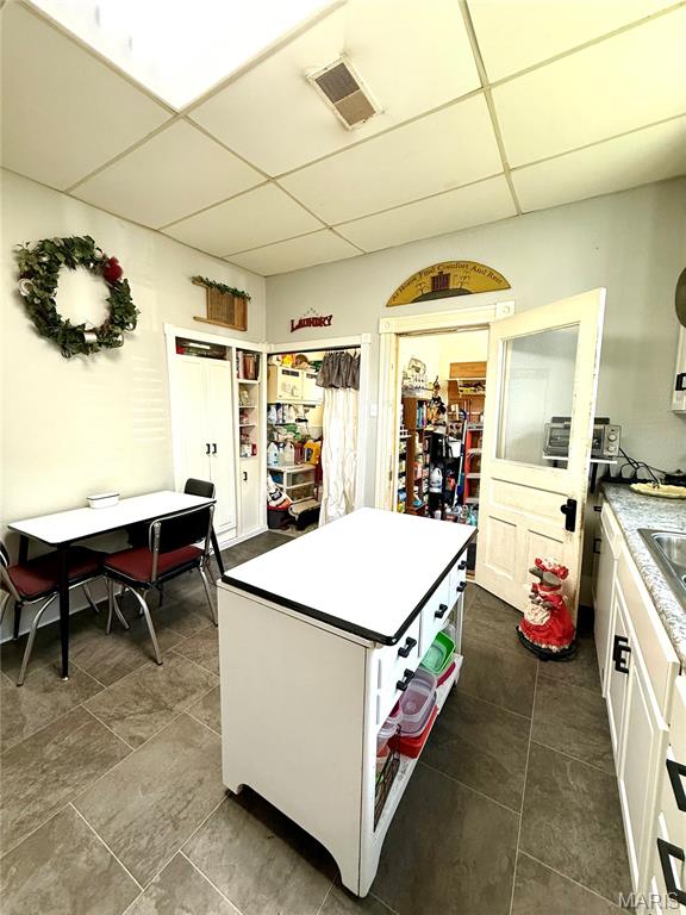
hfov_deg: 85.7
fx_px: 370
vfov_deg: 102.1
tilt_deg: -7.0
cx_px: 343
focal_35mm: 14
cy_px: 458
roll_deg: -0.1
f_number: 2.2
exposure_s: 1/120
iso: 200
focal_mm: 2.22
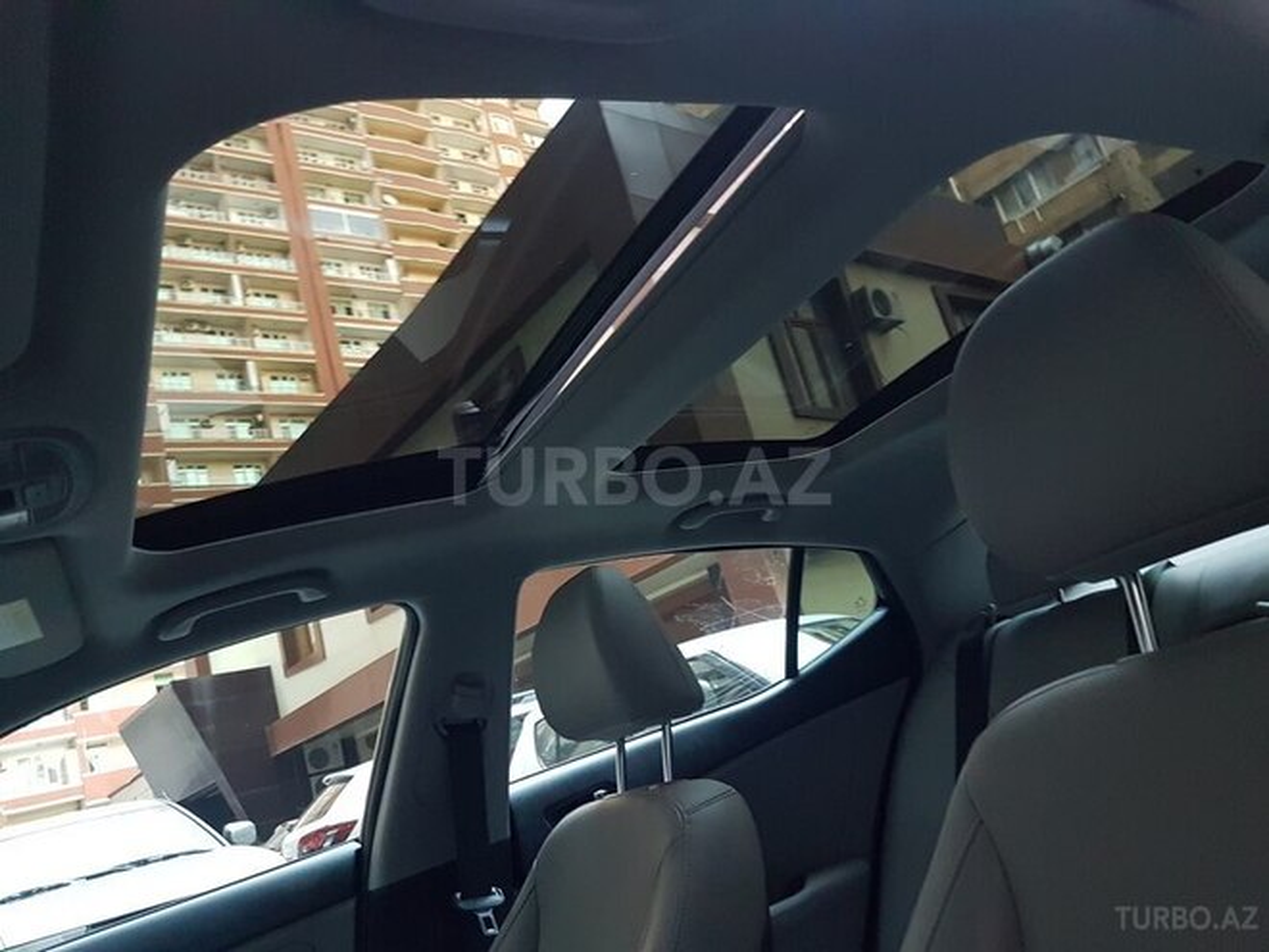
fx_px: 953
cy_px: 476
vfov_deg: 53.1
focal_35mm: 26
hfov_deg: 67.3
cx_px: 634
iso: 320
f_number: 1.7
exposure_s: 1/10
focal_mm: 4.2
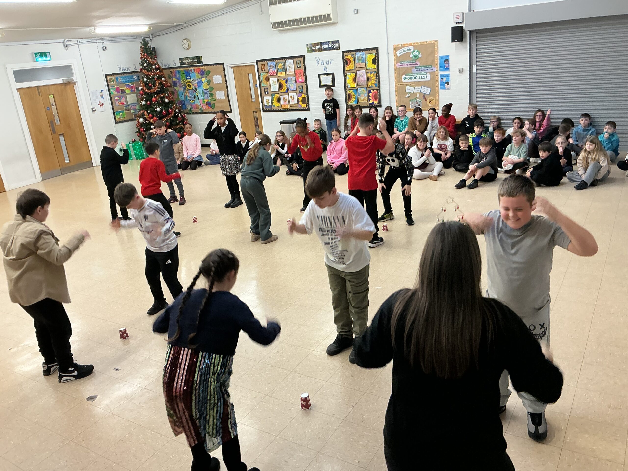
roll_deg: +7.0
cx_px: 314
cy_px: 236
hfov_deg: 61.7
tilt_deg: -21.2
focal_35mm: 29
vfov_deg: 48.2
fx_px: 526
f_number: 1.8
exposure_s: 1/50
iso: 80
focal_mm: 3
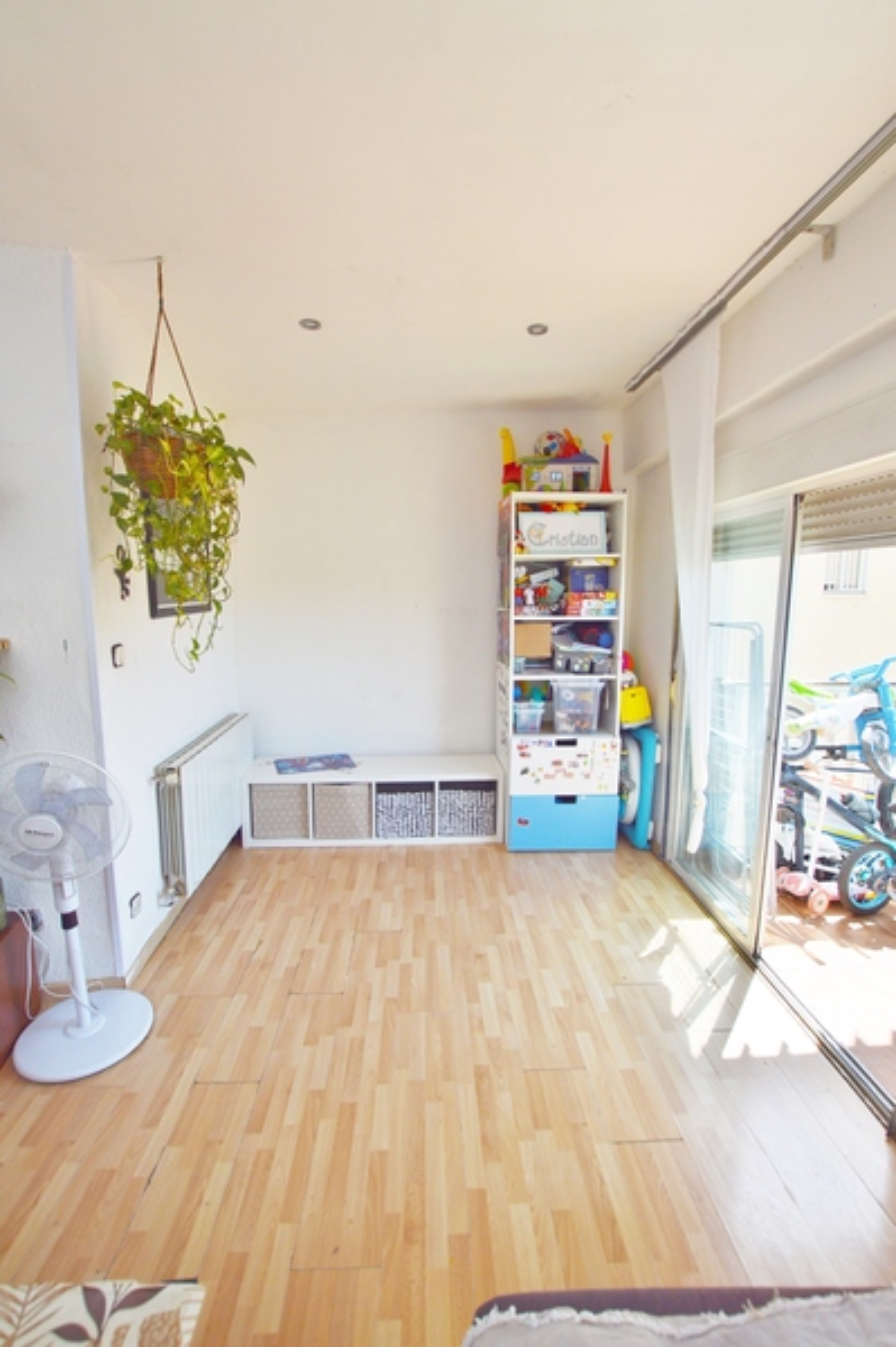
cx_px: 448
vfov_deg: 100.4
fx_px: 561
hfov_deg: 77.2
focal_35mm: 15
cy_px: 674
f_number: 5.6
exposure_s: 1/125
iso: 100
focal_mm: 10
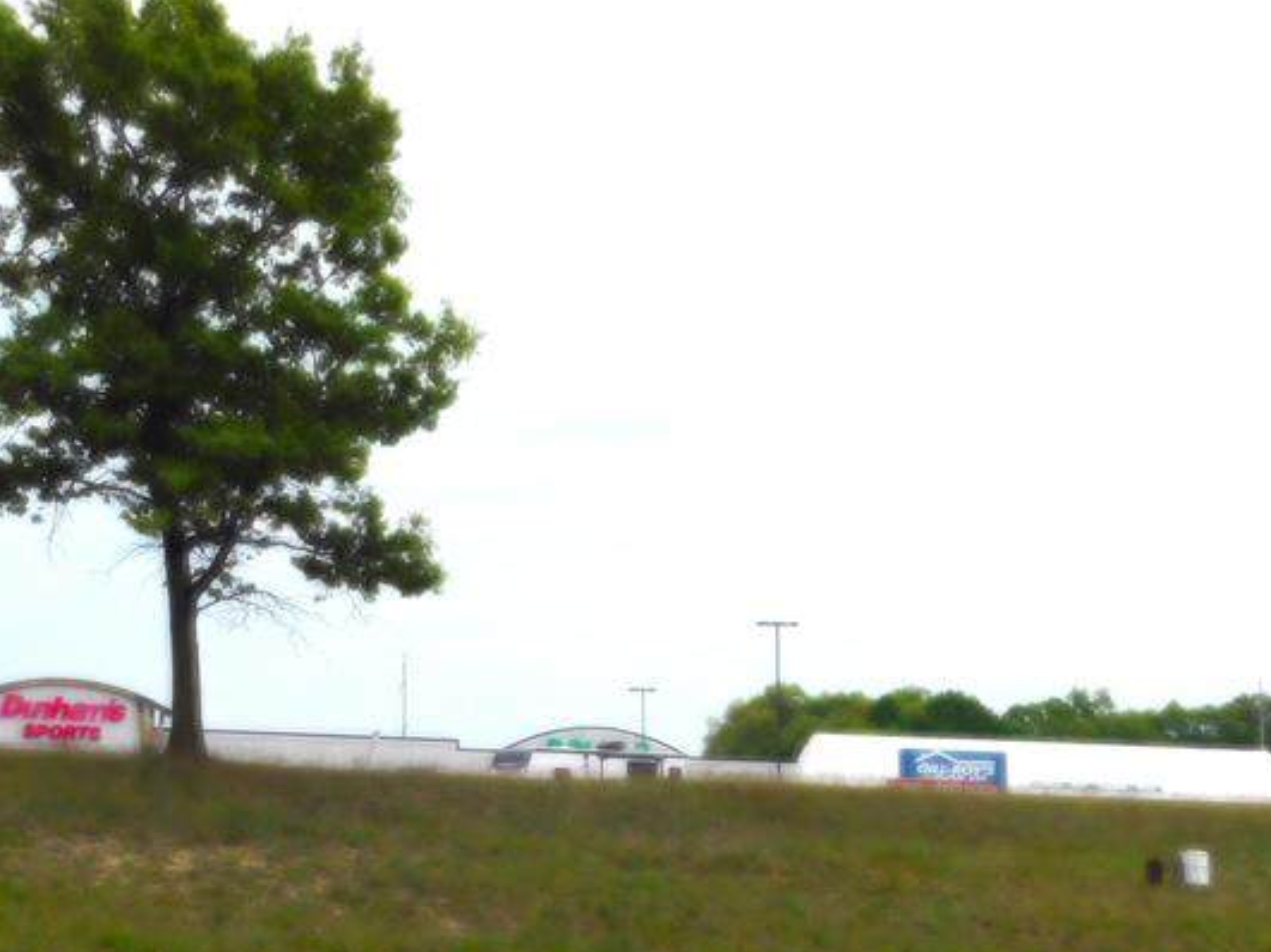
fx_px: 1982
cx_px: 287
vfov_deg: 27.0
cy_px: 486
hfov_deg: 34.6
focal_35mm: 54
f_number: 6.4
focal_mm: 4.9
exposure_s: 1/800
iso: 125
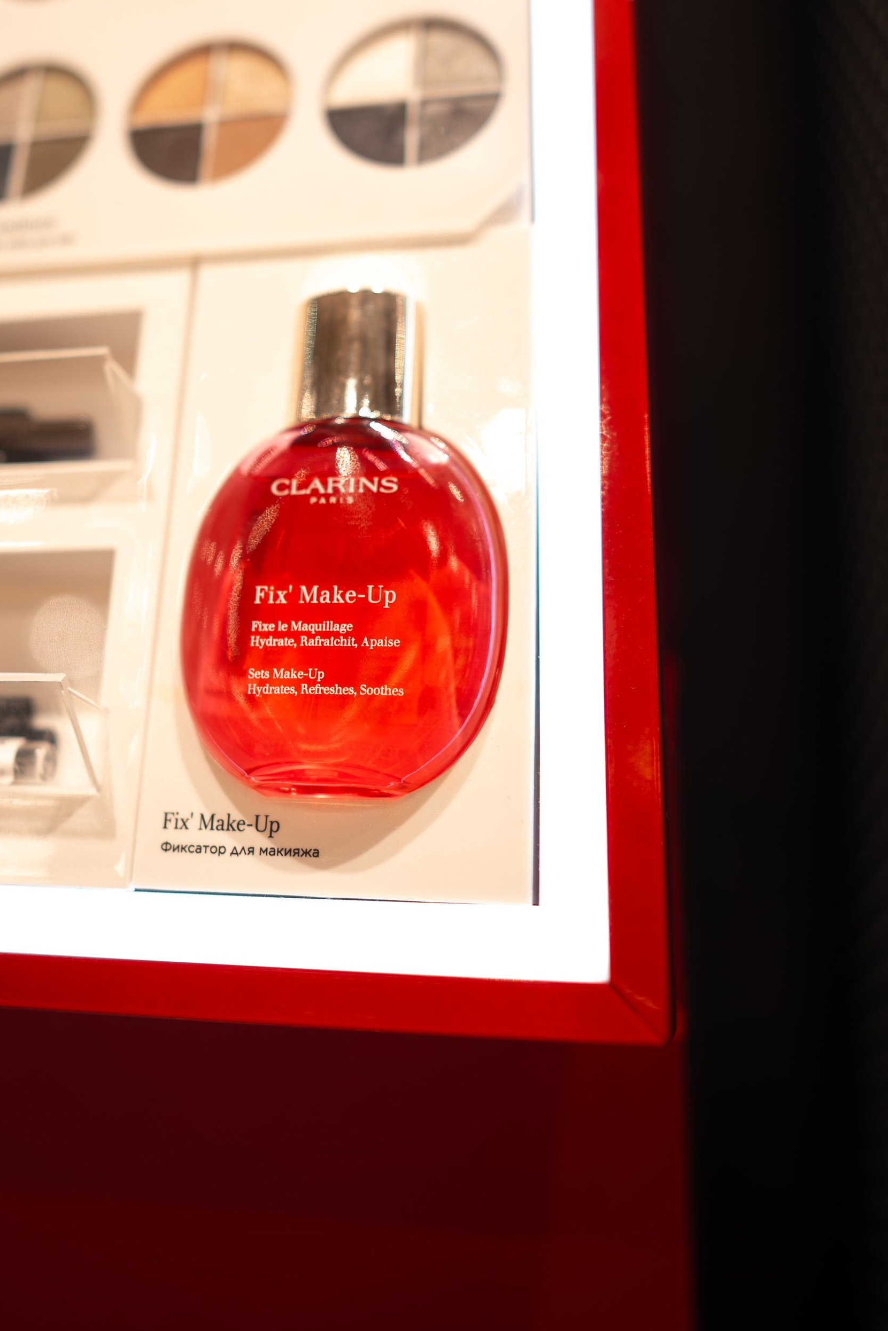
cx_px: 401
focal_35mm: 37
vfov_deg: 50.9
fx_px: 1369
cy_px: 436
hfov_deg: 35.9
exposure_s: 1/160
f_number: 1.4
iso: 50
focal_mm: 24
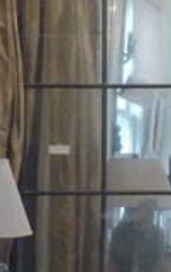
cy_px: 231
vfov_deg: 8.1
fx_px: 1912
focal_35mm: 257
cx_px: 113
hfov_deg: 5.1
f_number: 4.2
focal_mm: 12.8
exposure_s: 1/8
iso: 400
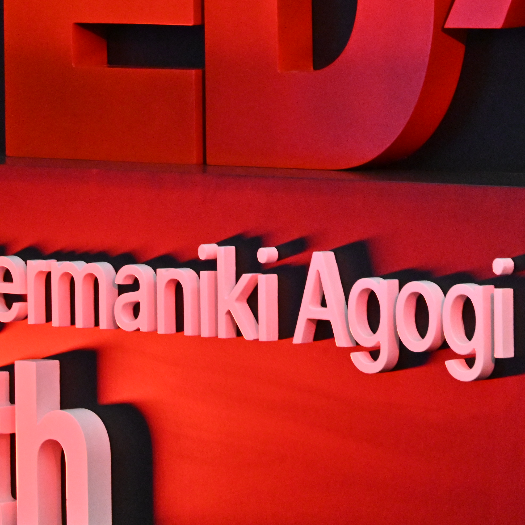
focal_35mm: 413
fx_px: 7087
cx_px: 283
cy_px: 231
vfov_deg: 4.2
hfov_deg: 4.2
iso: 4000
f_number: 10
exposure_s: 1/160
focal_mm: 155
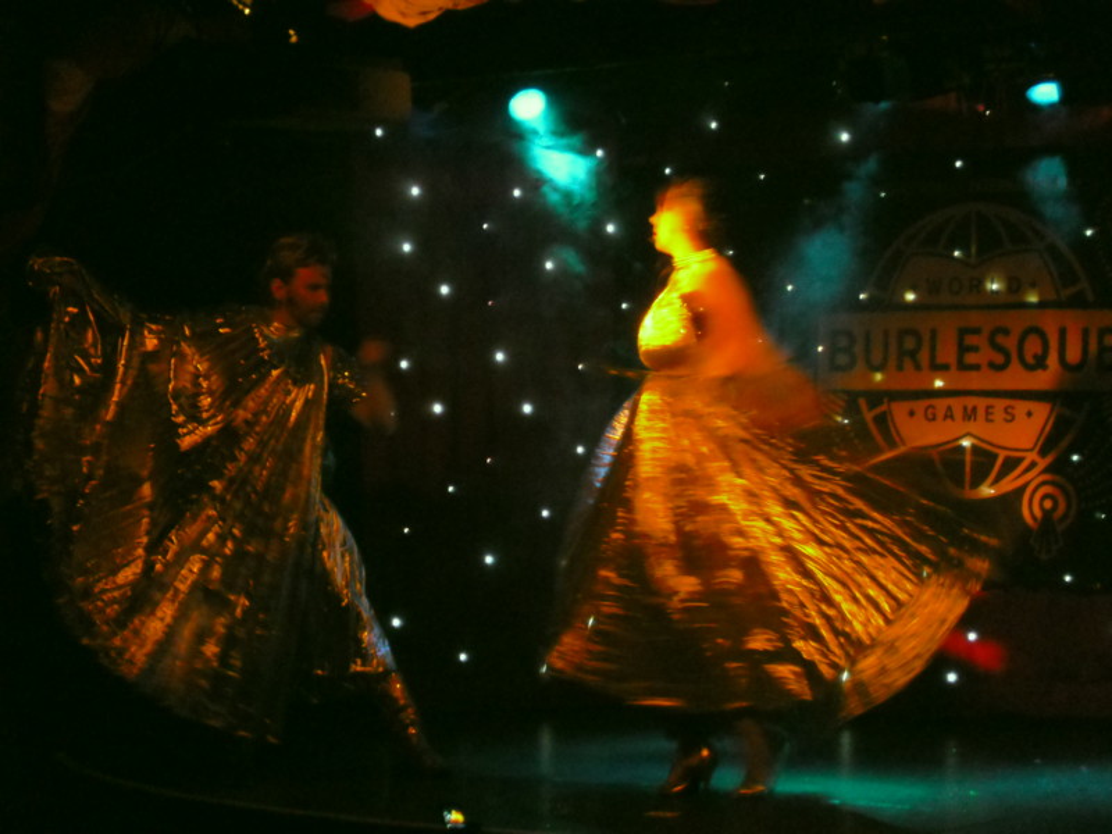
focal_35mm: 108
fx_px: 3469
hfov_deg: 18.2
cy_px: 417
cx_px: 556
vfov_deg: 13.7
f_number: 5.9
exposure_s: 1/8
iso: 800
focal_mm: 19.6
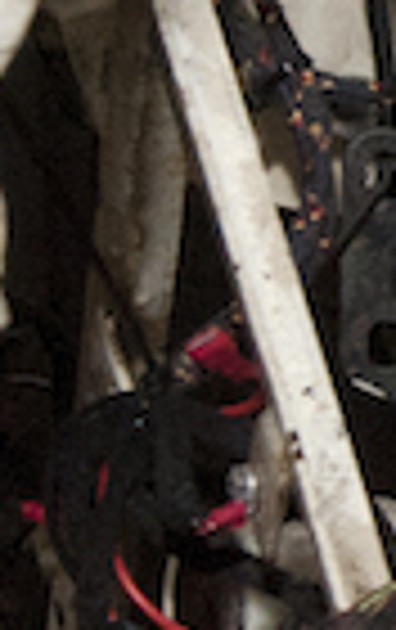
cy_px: 117
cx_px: 2070
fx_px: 7034
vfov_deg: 5.1
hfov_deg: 3.0
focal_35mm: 409
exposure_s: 1/60
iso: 3200
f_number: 8
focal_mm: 44
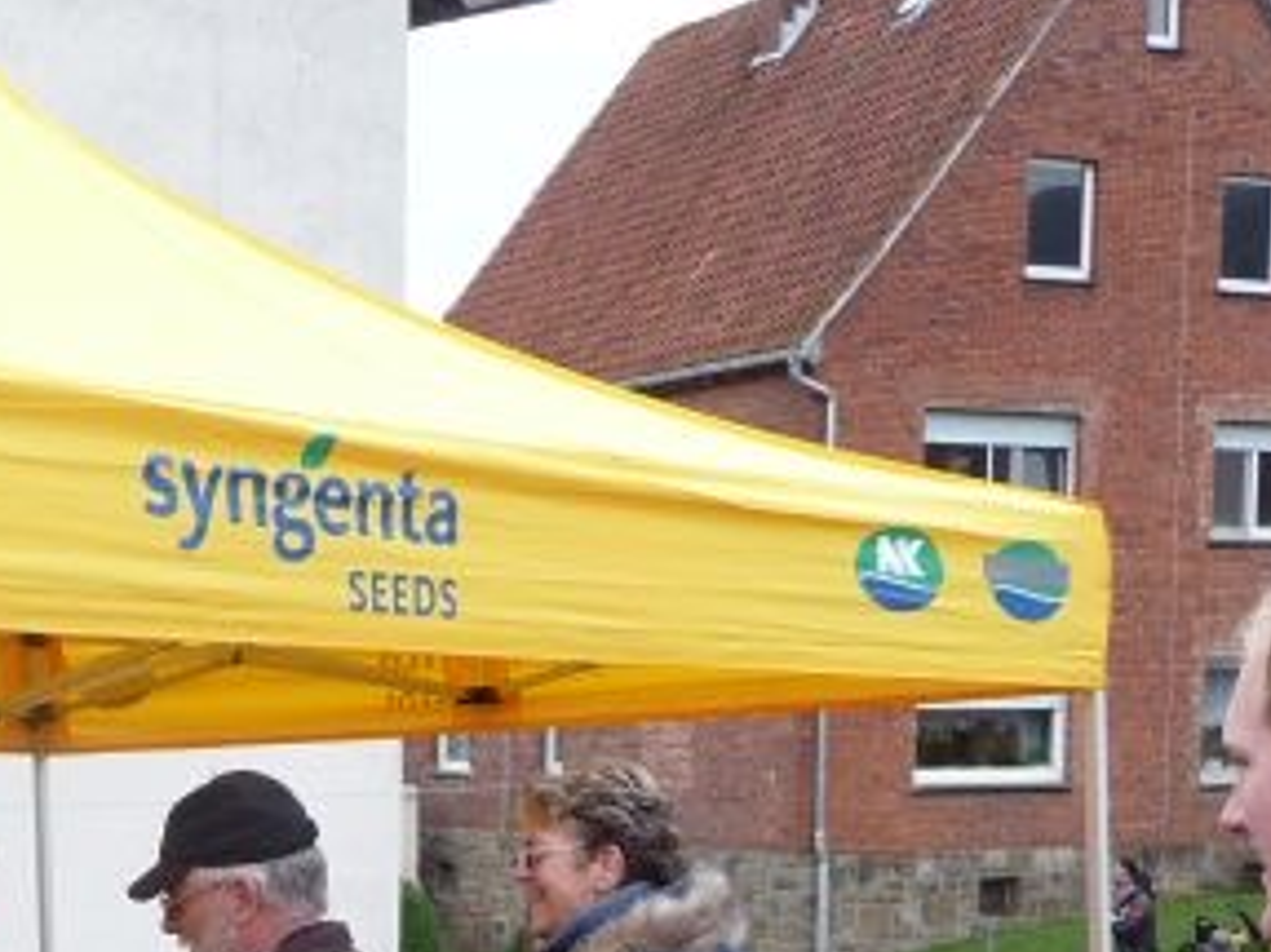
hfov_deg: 24.4
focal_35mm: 78
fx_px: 2863
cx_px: 151
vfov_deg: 17.9
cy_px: 1169
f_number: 3.3
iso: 100
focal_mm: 4.7
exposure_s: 1/160
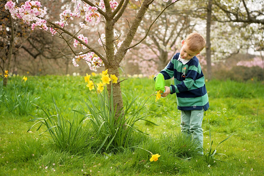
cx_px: 132
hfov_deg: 23.9
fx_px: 623
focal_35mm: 85
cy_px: 88
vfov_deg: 16.1
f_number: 4
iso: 200
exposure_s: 1/320
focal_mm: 85
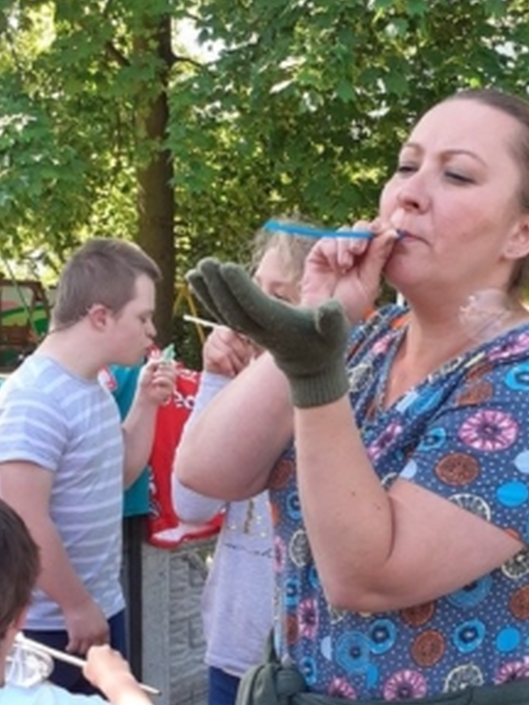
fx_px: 917
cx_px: 296
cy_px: 536
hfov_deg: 32.1
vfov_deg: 40.8
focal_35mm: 45
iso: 40
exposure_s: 1/155
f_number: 1.9
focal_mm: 3.6
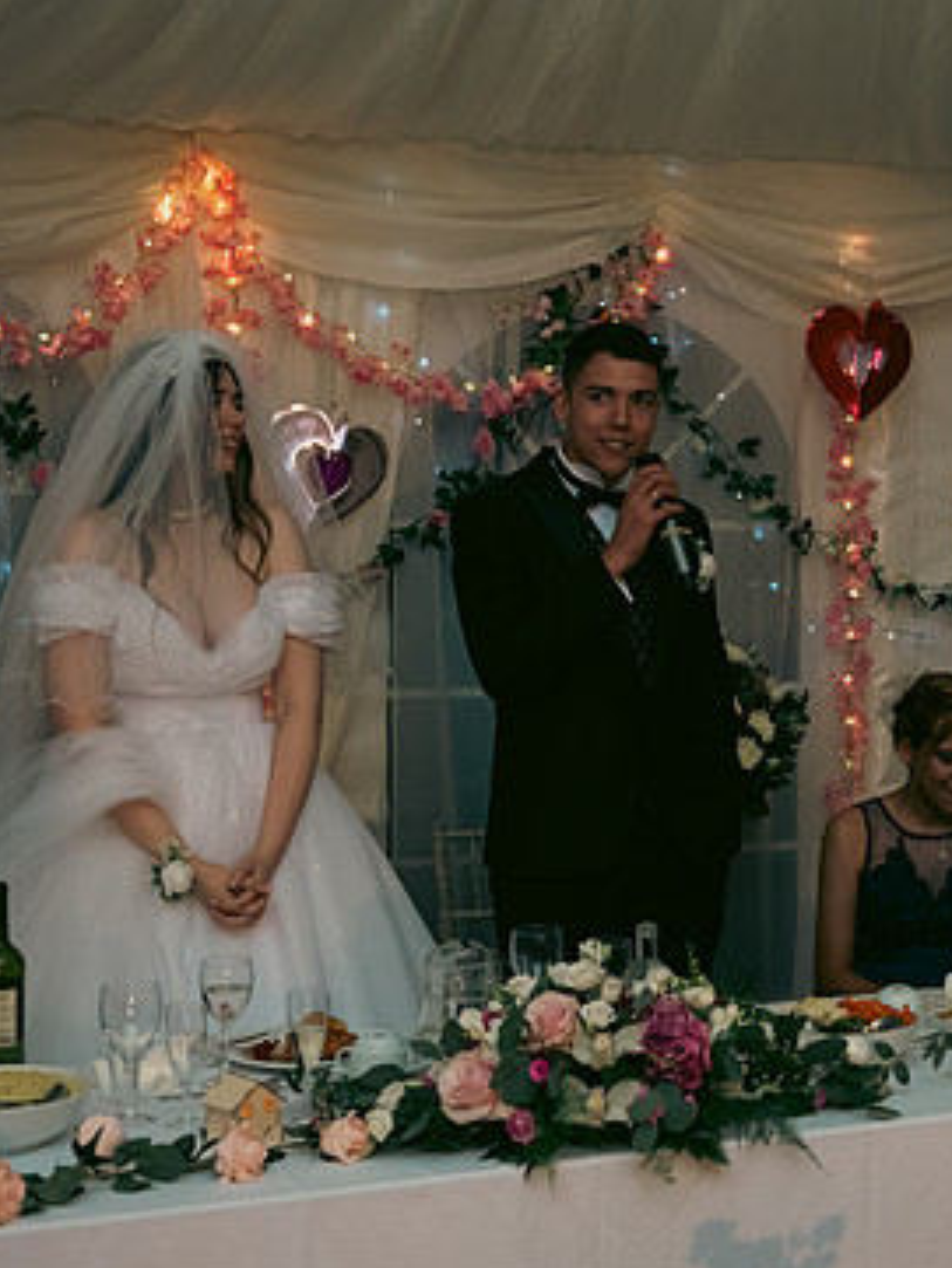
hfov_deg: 21.3
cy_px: 645
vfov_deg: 28.6
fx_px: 2492
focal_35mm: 68
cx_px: 776
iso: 800
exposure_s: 1/160
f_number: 3.5
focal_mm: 44
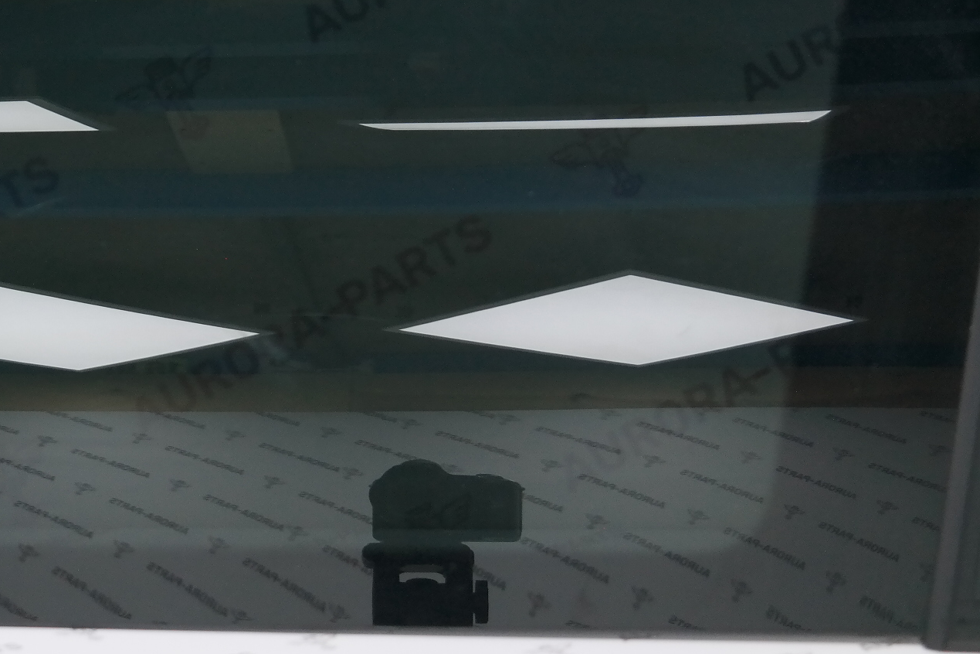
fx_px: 3892
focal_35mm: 143
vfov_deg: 9.5
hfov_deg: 14.3
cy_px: 50
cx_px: 188
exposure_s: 1/60
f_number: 5
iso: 400
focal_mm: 40
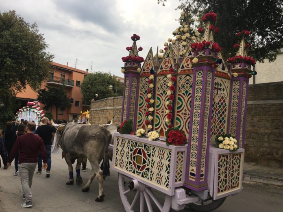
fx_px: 237
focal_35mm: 29
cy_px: 106
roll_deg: -0.8
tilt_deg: +4.8
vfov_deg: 48.2
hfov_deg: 61.7
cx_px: 142
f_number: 2.2
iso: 25
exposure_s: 1/178
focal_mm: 4.15
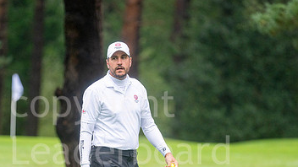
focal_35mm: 518
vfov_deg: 2.3
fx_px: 4093
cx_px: 122
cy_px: 158
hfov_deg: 4.2
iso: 800
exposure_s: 1/1250
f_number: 4
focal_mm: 300
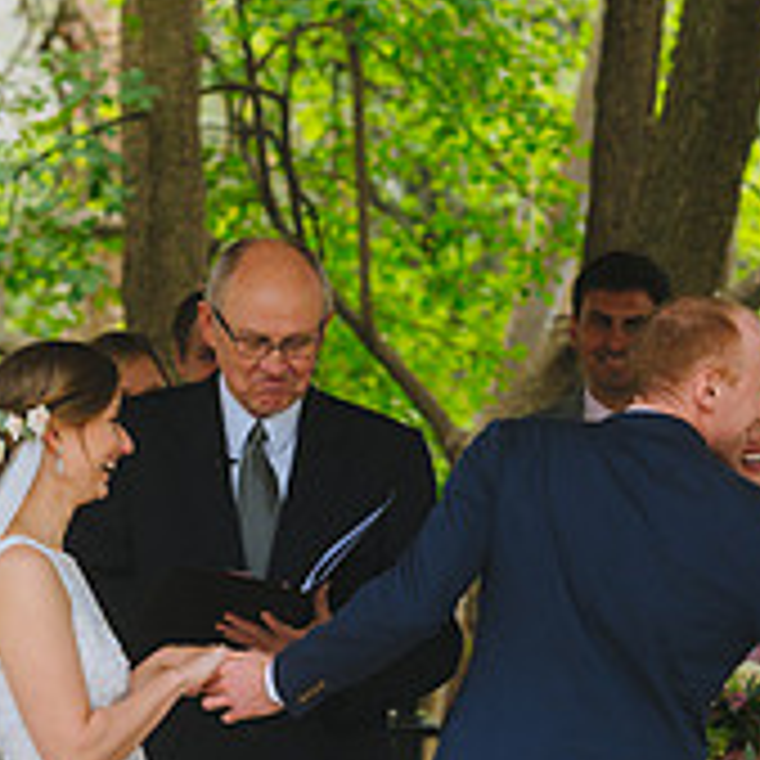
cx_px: 261
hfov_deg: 5.5
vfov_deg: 5.5
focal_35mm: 320
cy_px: 715
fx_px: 7949
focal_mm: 110
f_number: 2.8
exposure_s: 1/400
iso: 400
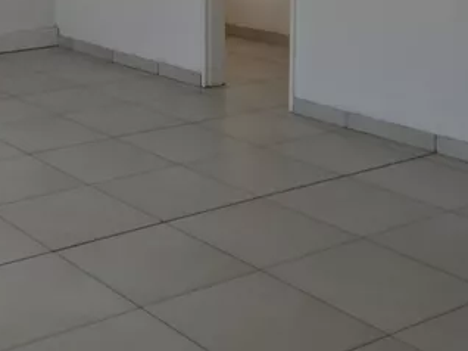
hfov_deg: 27.1
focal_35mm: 68
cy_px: -31
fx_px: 919
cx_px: 6
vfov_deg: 20.6
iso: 50
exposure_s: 1/145
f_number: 1.8
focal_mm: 3.62
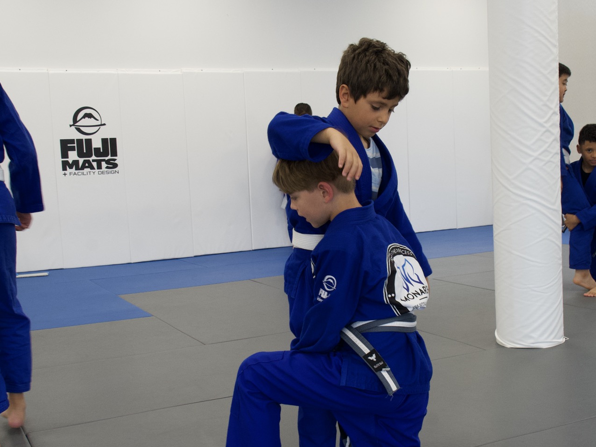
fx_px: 844
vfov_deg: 29.6
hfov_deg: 38.8
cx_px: 346
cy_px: 267
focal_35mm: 49
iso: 1600
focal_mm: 24
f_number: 9
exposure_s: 1/60
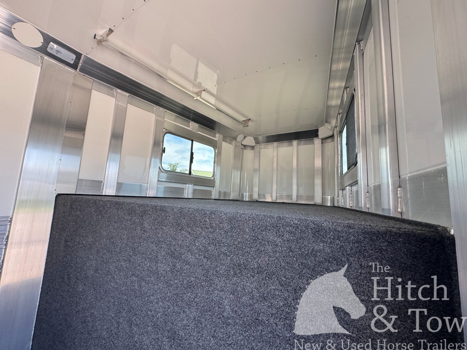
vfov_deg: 85.7
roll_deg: -4.0
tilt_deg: +7.7
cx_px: 234
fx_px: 189
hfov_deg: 102.1
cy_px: 175
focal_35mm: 14
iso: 64
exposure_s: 1/99
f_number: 2.2
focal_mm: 2.22
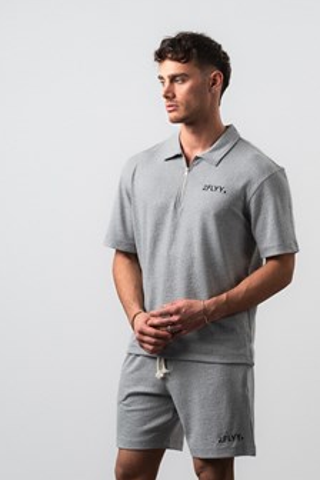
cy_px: 306
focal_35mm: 125
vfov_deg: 16.4
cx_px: 200
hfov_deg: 11.0
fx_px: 1667
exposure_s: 1/125
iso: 100
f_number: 10
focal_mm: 70
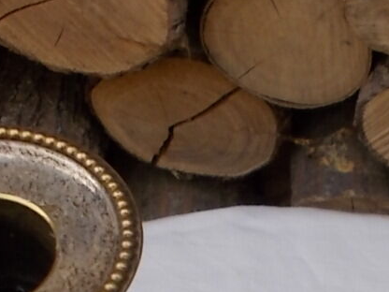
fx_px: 1124
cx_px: 293
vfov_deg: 14.1
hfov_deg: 19.5
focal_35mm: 100
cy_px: 393
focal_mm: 4.6
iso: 80
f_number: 3.2
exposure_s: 1/400
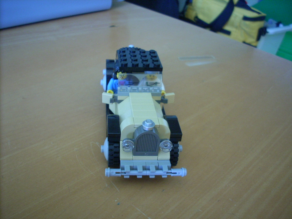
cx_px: 146
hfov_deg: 50.1
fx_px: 312
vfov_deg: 38.7
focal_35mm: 37
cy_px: 110
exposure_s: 1/18.7
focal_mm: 6.2
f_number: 2.8
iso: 200
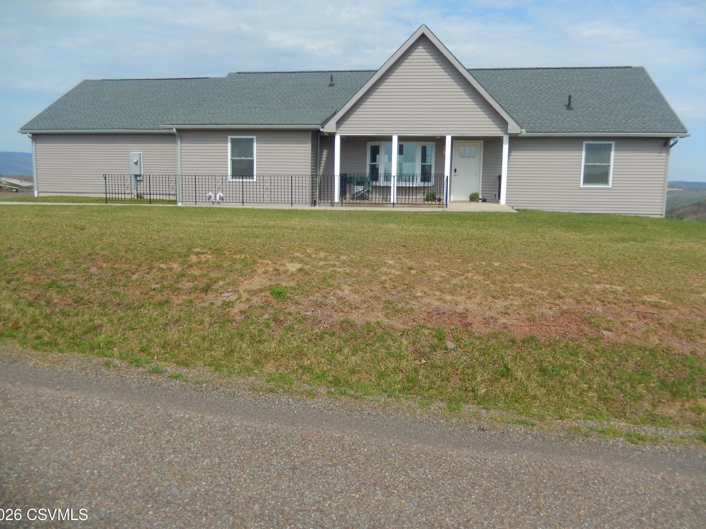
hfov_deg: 61.7
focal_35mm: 29
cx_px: 341
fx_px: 591
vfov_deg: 48.2
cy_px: 266
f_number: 7.2
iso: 125
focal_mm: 5.1
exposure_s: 1/400
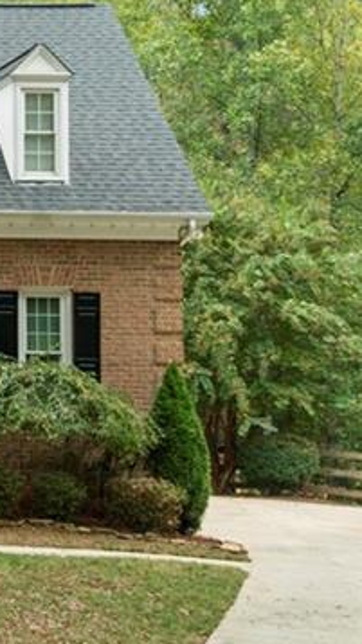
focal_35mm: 99
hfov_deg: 10.8
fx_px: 1692
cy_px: 179
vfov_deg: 21.4
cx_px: -429
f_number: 8
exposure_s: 1/30
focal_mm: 33
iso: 100
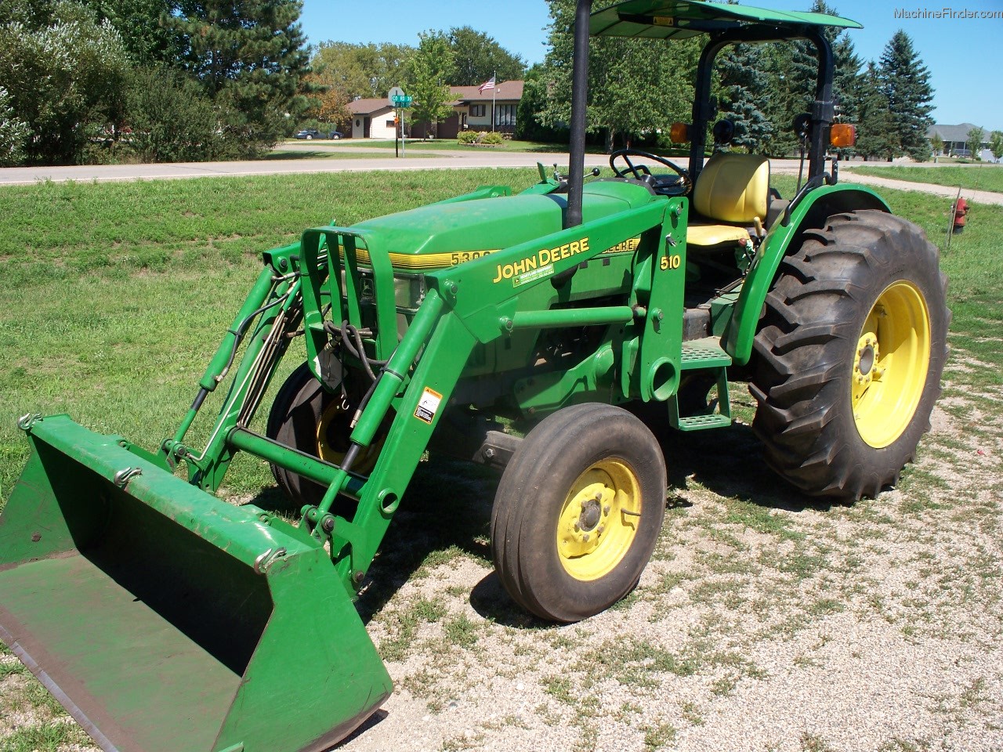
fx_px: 1043
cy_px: 376
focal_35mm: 36
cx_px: 502
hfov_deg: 51.4
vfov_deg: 39.7
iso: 64
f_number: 5
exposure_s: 1/250
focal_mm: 7.54
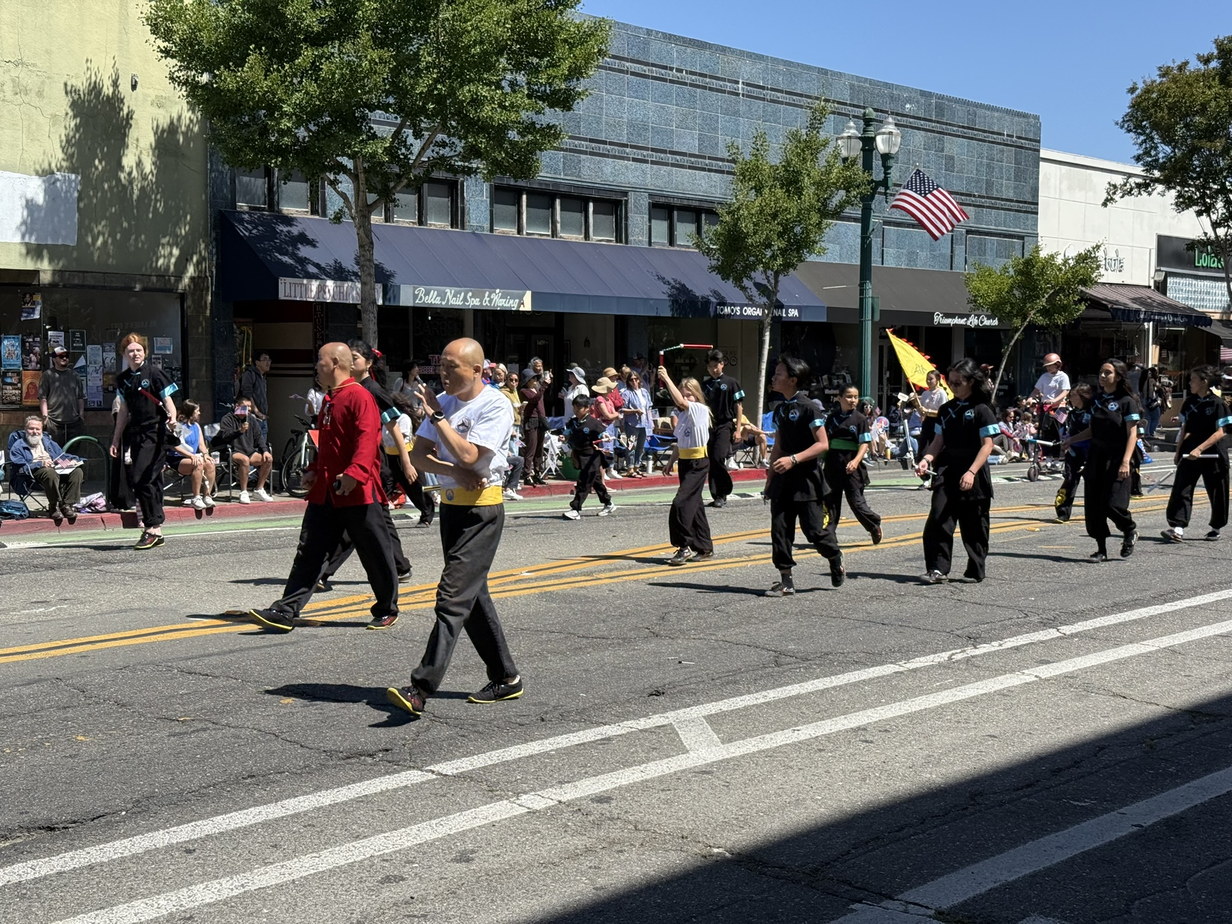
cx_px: 616
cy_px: 462
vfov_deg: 30.3
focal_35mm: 48
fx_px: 1708
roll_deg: -0.1
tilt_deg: -2.3
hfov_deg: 39.7
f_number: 1.78
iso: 64
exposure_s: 1/3096
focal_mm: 6.76
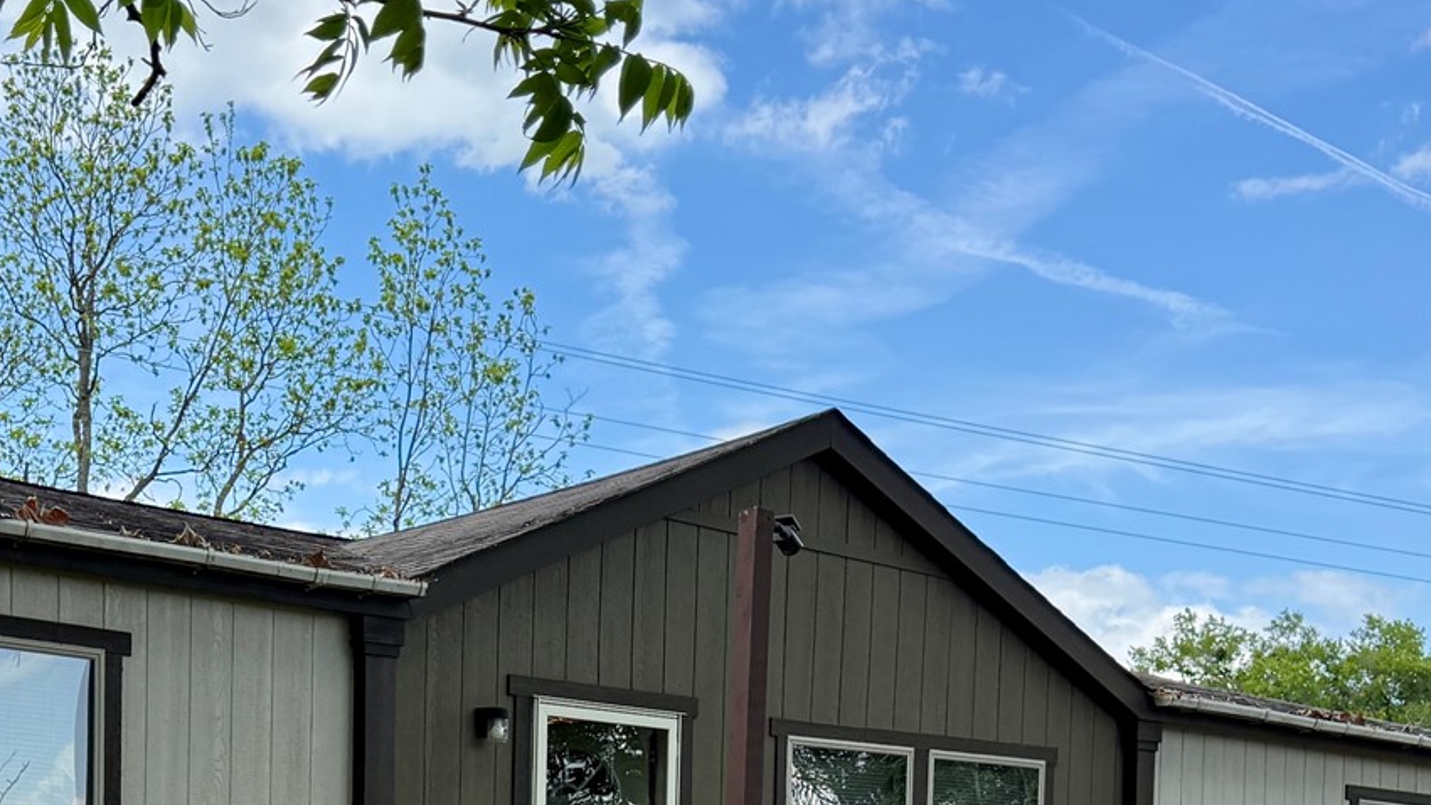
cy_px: 1048
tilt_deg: -1.0
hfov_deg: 32.9
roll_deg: -0.7
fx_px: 2390
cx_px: 409
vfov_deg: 17.9
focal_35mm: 63
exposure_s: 1/2370
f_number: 1.78
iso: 100
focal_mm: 6.76
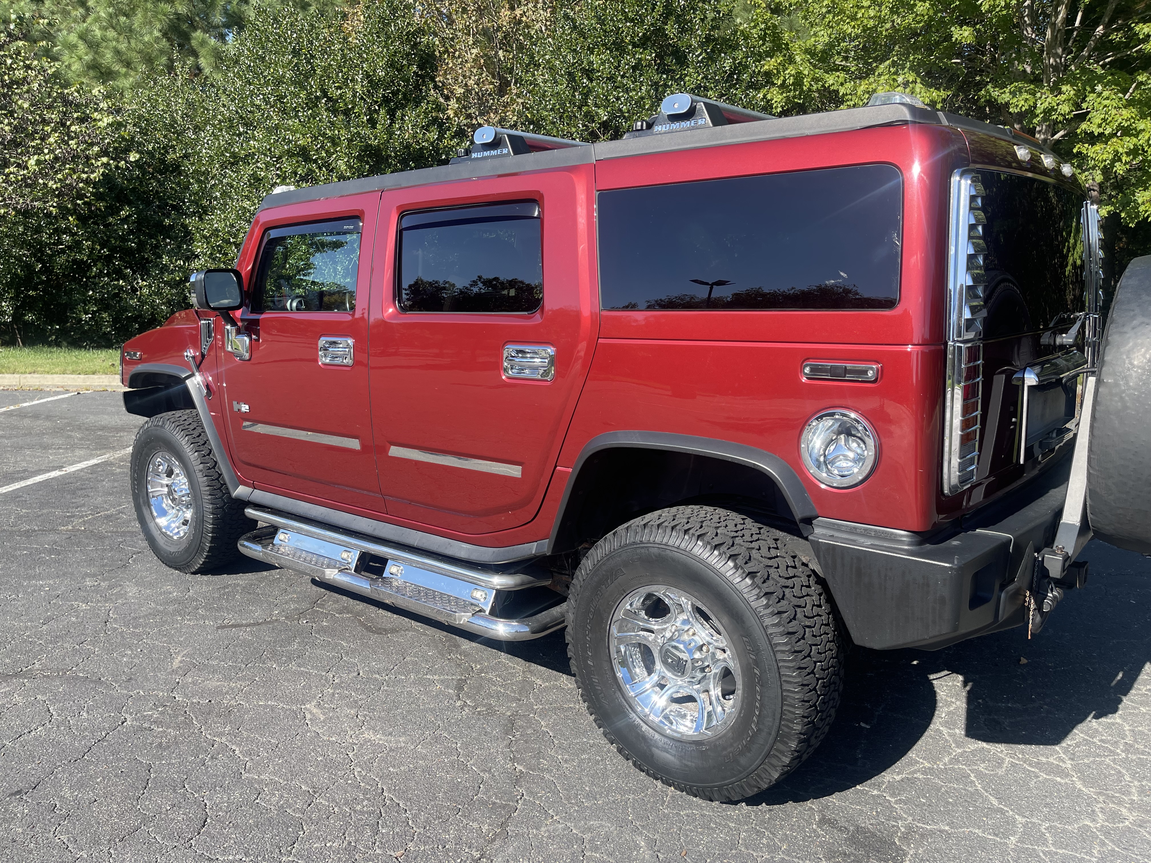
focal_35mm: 25
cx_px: 576
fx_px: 831
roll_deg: +0.6
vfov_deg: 54.9
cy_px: 432
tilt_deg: -10.6
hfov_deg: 69.4
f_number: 1.6
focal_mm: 5.1
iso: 32
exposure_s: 1/1057
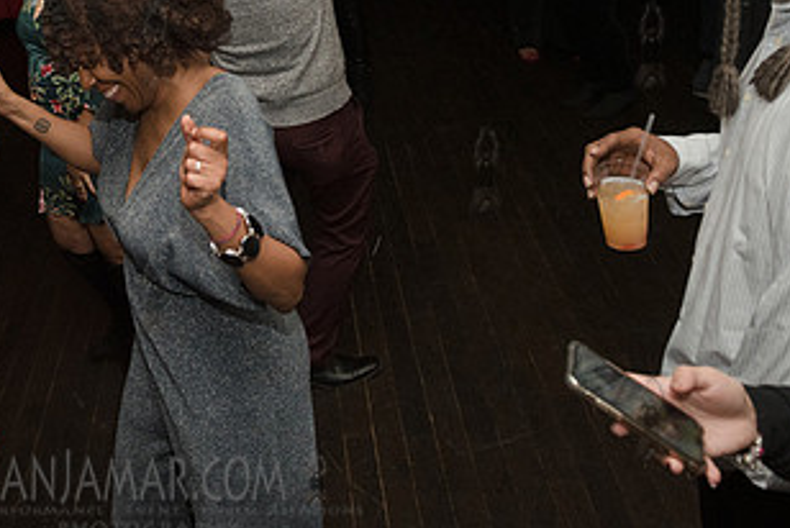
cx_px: 154
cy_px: 42
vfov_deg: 27.6
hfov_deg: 40.1
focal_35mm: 47
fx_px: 1032
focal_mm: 24
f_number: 4.5
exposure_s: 1/250
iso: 2000
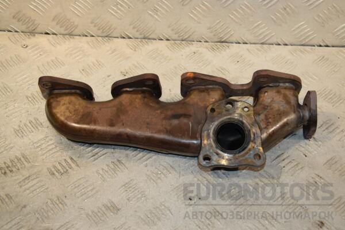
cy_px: 115
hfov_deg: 35.1
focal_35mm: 57
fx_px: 546
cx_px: 172
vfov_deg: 23.8
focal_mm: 38
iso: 800
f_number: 6.3
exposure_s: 1/200
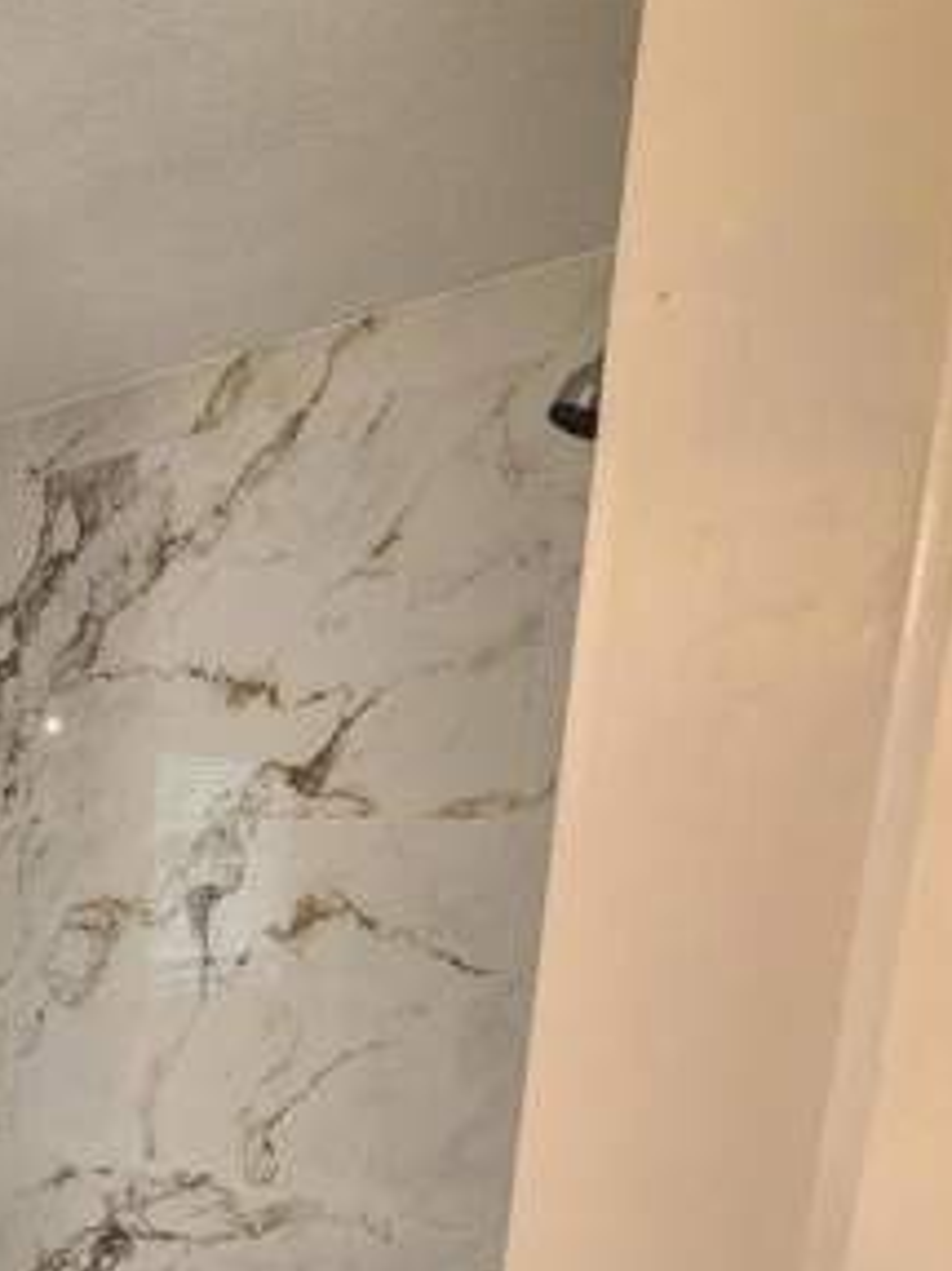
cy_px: 1036
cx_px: -58
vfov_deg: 56.7
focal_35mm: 29
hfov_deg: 40.4
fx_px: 1064
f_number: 2.2
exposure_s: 1/60
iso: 250
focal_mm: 2.2
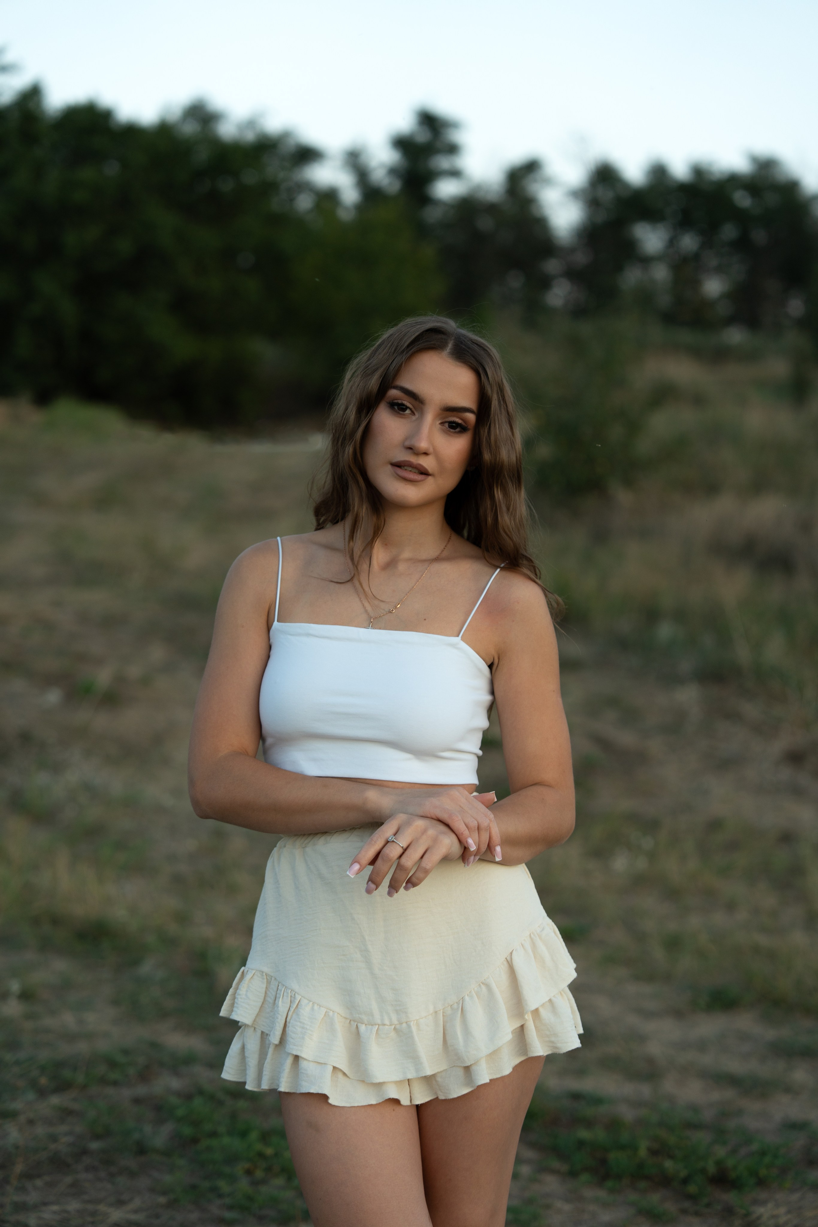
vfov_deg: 28.8
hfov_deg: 19.5
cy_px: 614
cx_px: 409
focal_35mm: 70
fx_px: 2386
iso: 250
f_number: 2.8
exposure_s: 1/125
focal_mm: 70
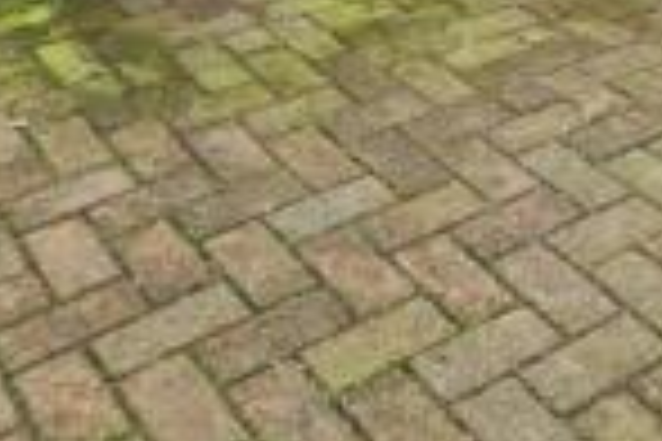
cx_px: 516
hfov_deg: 29.5
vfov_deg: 15.1
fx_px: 1232
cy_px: -515
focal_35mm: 67
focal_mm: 10
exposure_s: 1/320
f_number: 8
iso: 400
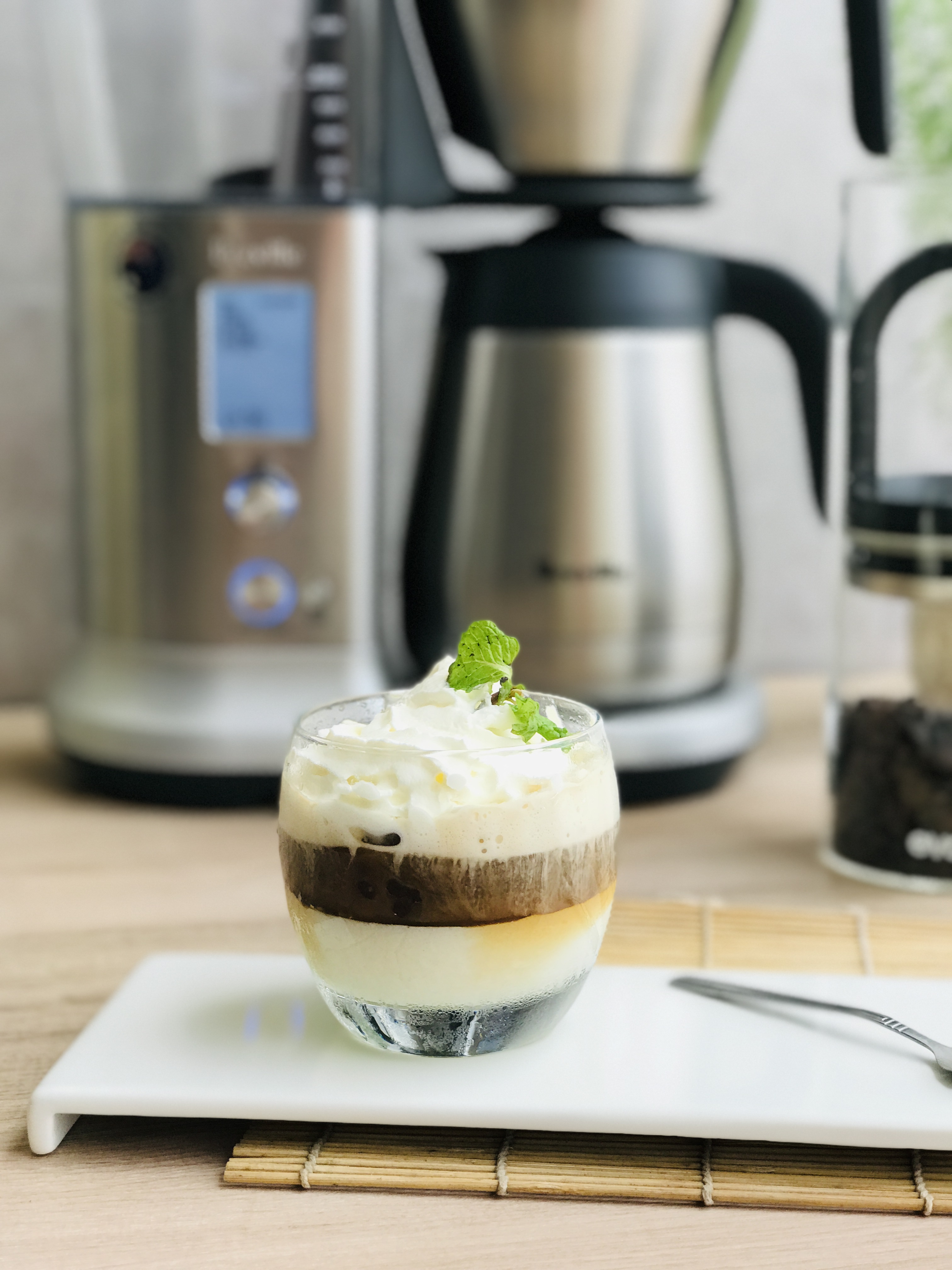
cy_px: 635
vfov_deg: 33.8
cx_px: 476
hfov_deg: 25.7
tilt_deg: -9.7
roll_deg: +0.7
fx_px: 2090
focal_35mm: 57
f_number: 2.8
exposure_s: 1/60
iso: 25
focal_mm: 6.6
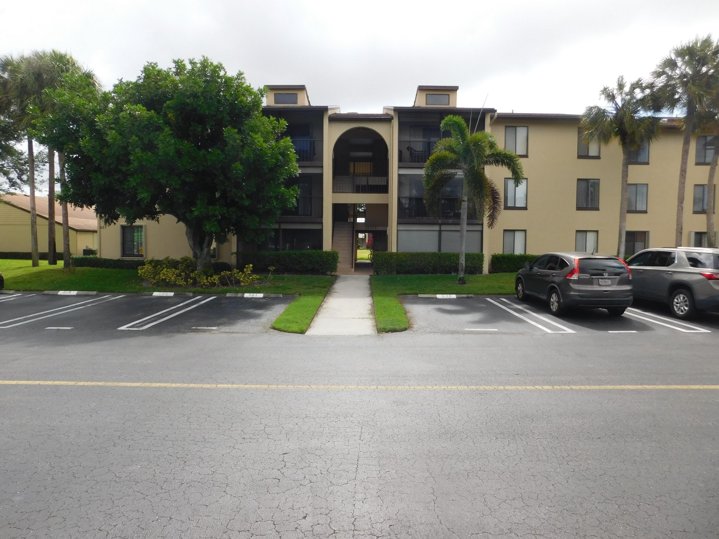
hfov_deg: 73.9
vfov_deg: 58.9
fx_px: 478
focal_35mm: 23
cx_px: 360
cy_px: 270
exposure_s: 1/800
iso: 125
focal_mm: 4
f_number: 3
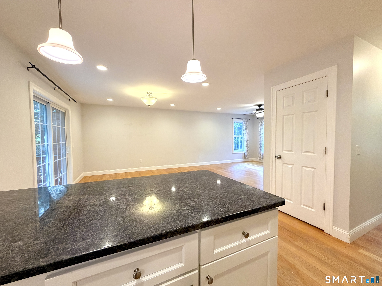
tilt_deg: -2.0
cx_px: 191
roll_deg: +0.4
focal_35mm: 14
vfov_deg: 85.7
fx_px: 154
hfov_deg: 102.1
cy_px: 143
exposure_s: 1/60
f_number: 2.2
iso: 200
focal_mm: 2.22
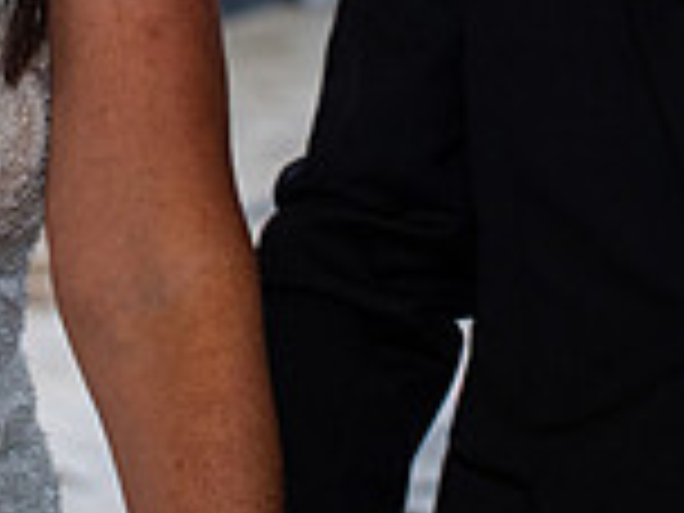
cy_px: -331
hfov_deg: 10.8
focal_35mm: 183
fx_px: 3616
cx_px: 126
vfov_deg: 7.9
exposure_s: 1/200
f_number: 3.5
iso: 640
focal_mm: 50
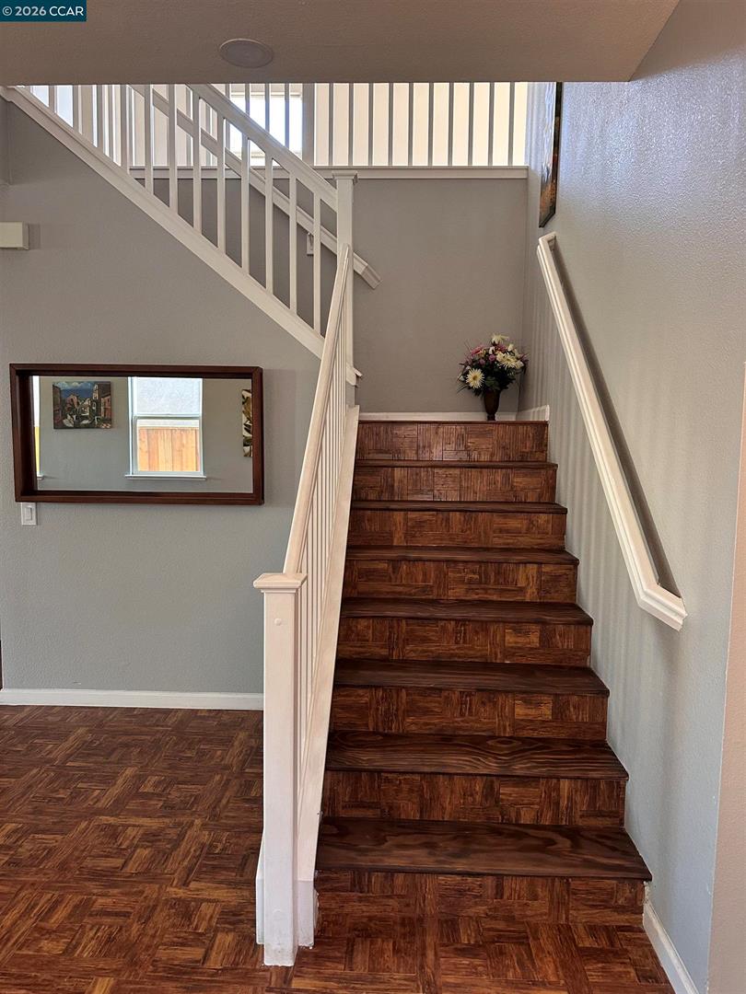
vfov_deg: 71.6
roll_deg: -1.4
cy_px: 497
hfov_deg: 56.8
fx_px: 690
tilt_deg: -4.3
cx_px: 373
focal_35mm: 24
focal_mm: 6.86
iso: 320
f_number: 1.78
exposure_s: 1/60
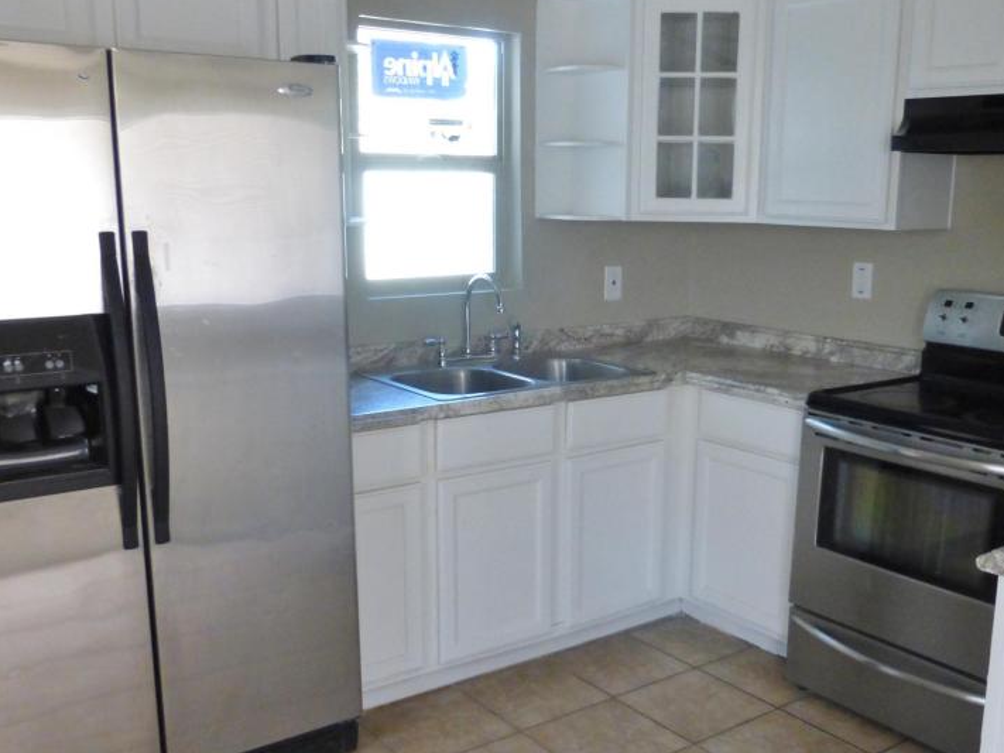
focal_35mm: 36
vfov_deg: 39.6
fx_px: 1044
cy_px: 415
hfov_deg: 51.2
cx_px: 562
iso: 400
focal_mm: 4.3
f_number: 3.3
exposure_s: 1/25
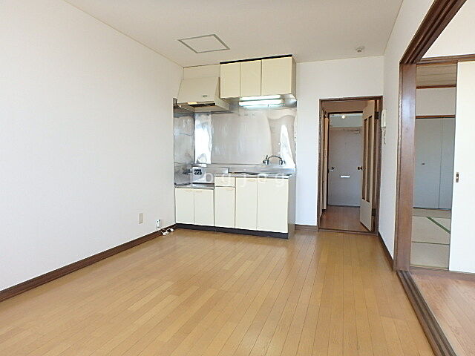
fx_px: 288
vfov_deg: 63.4
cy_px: 178
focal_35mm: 21
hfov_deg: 79.0
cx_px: 238
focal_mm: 3.7
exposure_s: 1/50
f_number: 3.5
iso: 200
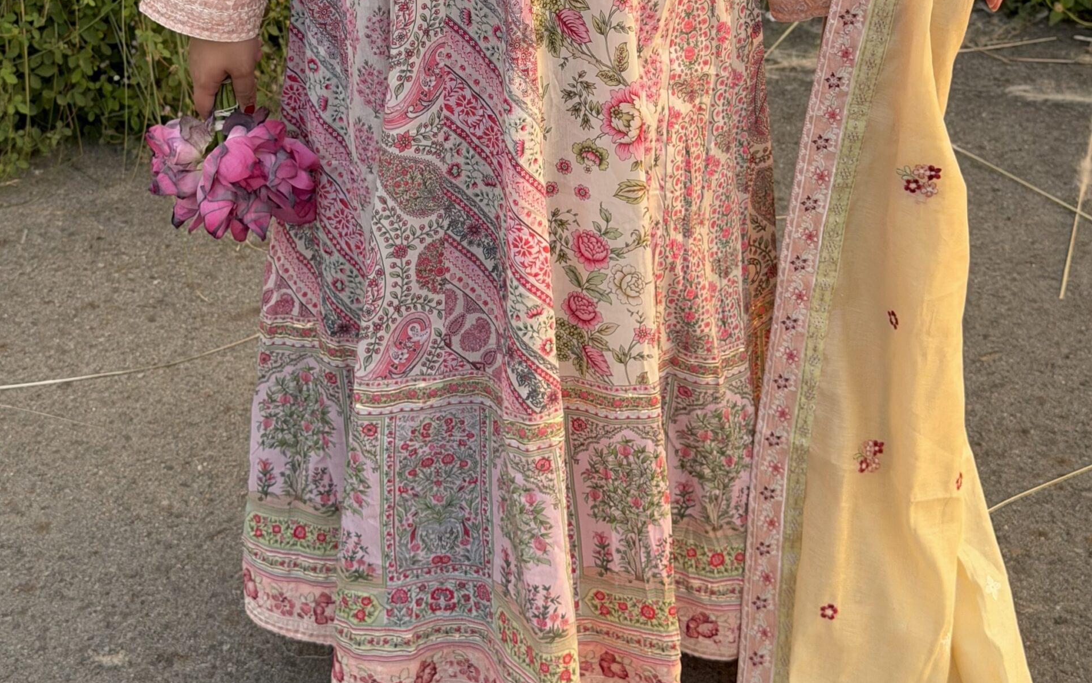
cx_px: 546
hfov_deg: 30.2
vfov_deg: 18.7
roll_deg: -0.8
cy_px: 22
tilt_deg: -27.6
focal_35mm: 68
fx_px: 2024
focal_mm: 6.76
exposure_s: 1/381
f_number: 1.78
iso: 64
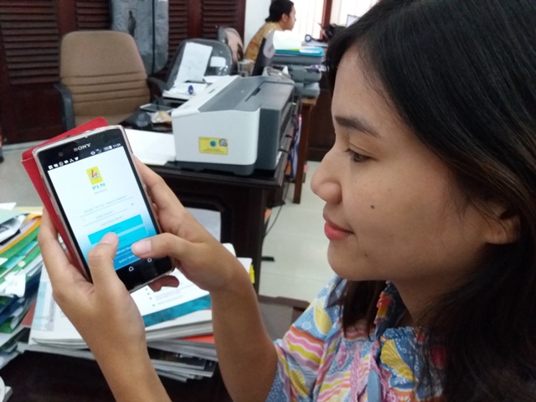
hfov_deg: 63.4
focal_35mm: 28
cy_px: 201
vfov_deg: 49.7
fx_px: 434
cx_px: 268
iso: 500
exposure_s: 1/17
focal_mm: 3.7
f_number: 1.9
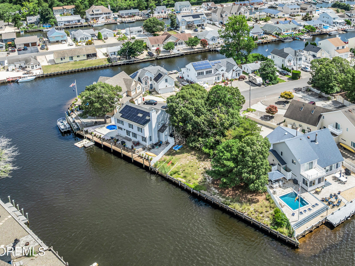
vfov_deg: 36.6
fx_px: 389
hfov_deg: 48.4
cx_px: 229
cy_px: 60
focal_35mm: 38
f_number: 2.8
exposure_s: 1/2000
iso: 110
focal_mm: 12.29
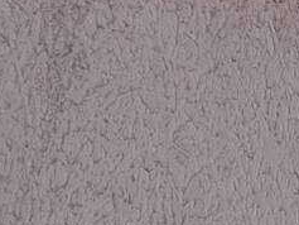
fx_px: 1417
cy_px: -58
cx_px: 881
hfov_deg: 9.5
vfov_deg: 8.9
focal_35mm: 164
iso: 50
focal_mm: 4
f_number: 1.8
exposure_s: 1/50
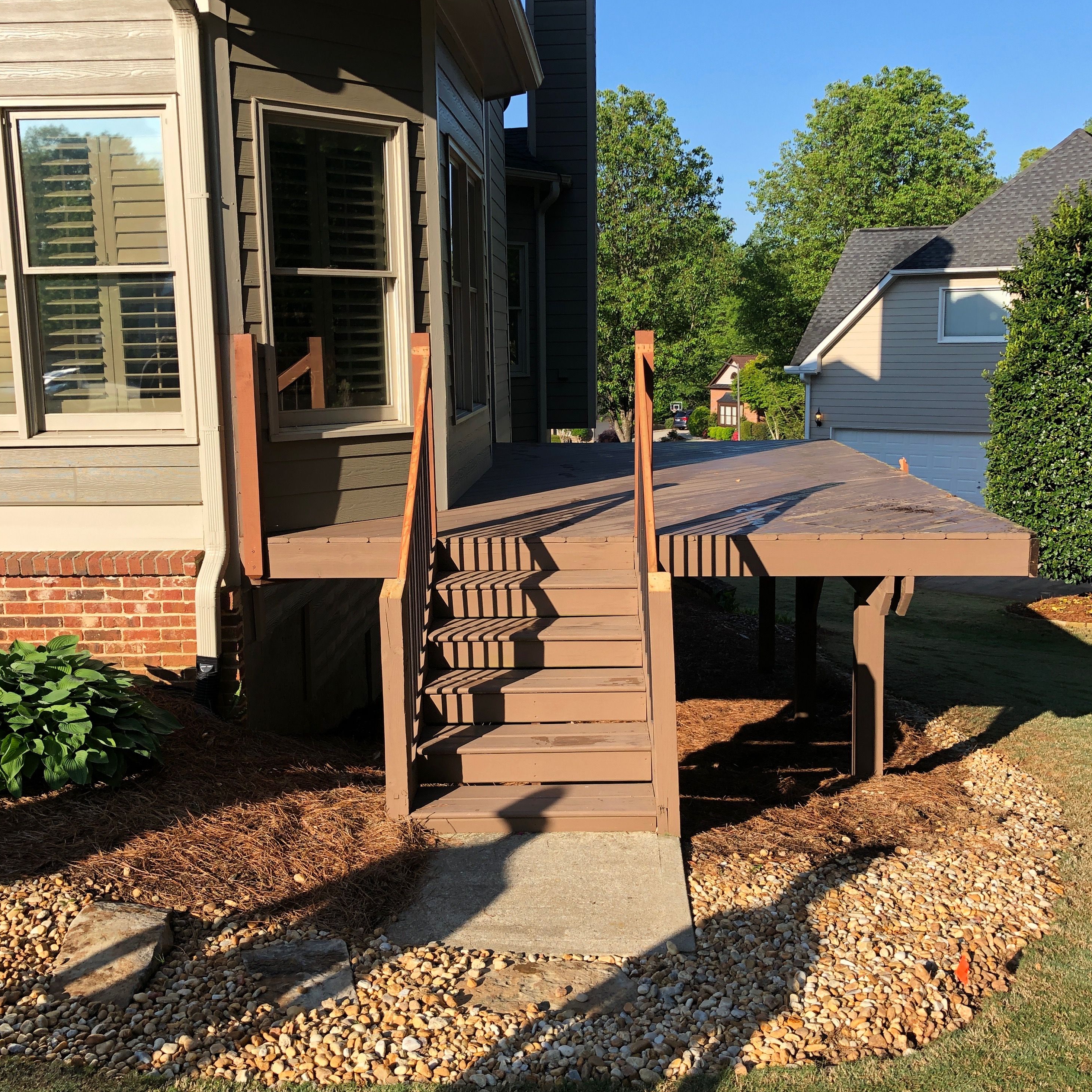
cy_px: 533
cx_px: 552
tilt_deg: -8.7
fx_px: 1213
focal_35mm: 34
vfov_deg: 48.4
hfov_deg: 48.4
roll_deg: +0.3
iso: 20
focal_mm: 4
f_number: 1.8
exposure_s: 1/1000
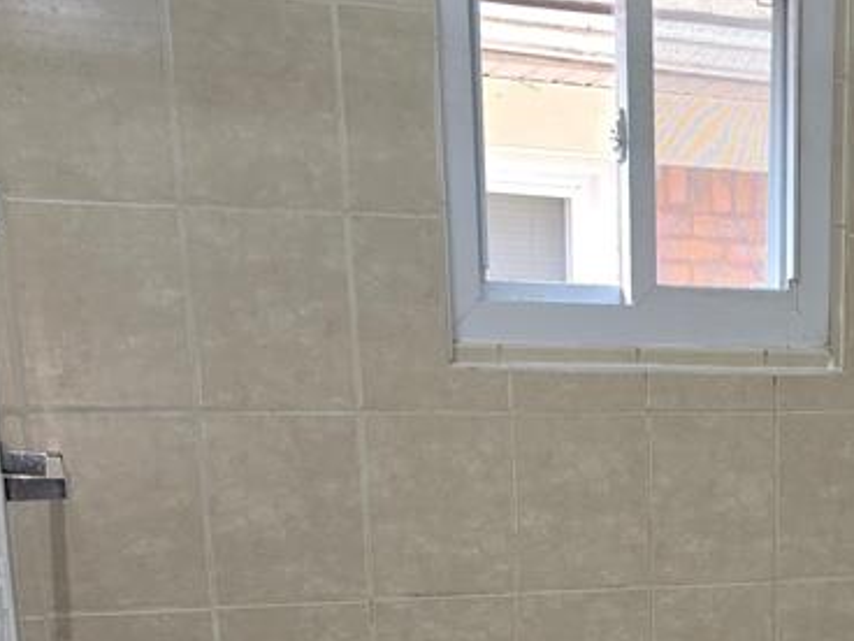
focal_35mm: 64
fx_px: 1579
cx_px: 805
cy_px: 776
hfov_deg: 28.8
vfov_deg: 21.3
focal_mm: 6.3
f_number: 1.7
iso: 50
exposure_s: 1/60
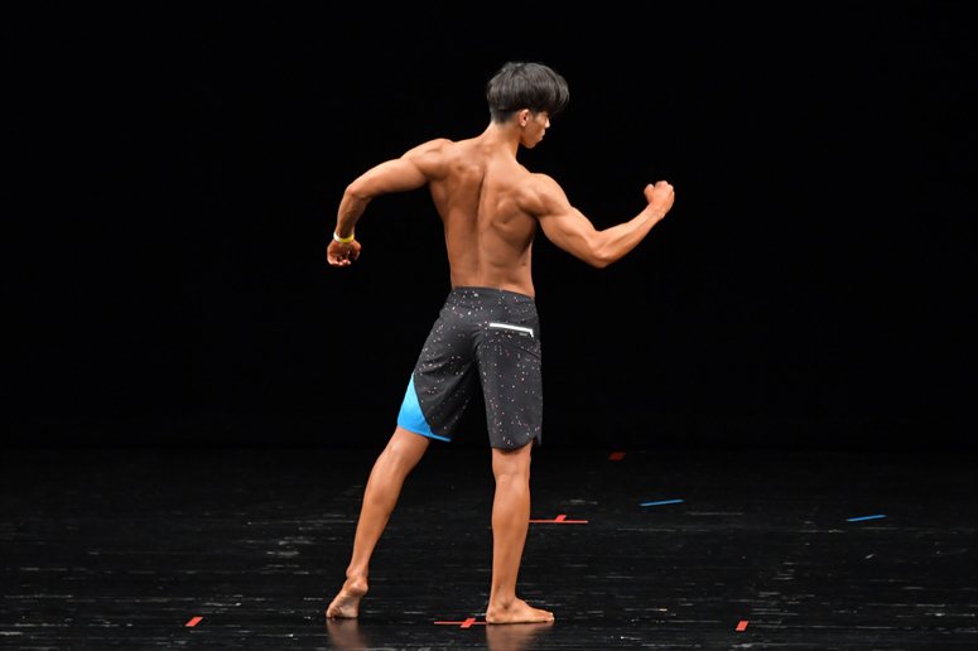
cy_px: 326
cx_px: 489
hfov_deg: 7.6
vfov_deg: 5.1
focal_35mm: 270
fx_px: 7332
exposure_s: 1/400
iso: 3200
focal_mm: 180
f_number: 5.6
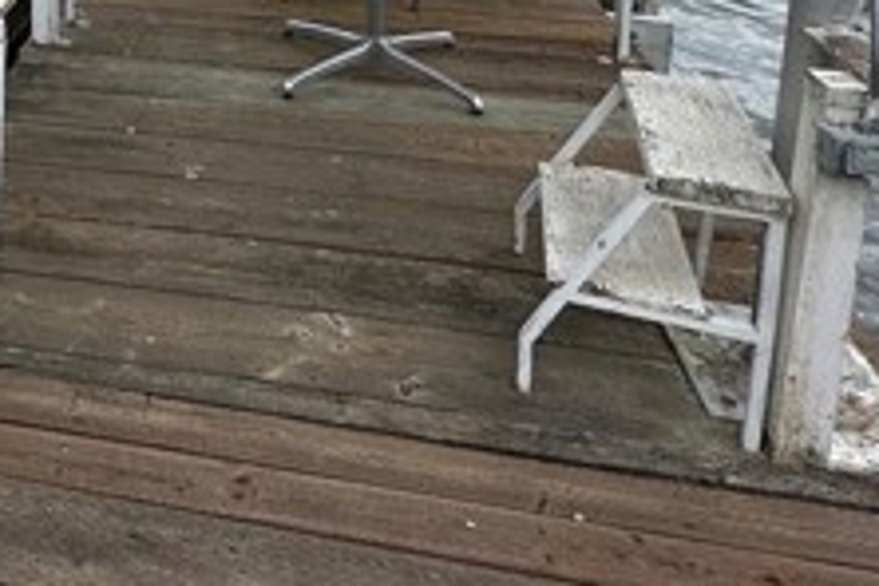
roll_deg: +1.8
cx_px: 40
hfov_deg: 41.5
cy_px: -194
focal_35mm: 42
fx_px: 1025
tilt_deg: -7.5
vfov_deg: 26.5
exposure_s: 1/1770
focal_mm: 2.22
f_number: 2.2
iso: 50
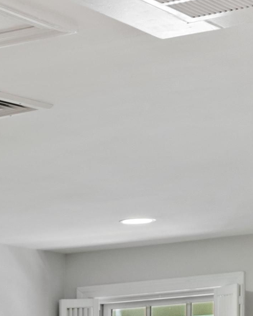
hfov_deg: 9.3
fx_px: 1479
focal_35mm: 158
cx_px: -217
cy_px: 468
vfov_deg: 11.7
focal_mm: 37
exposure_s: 1/1.67
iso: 400
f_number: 4
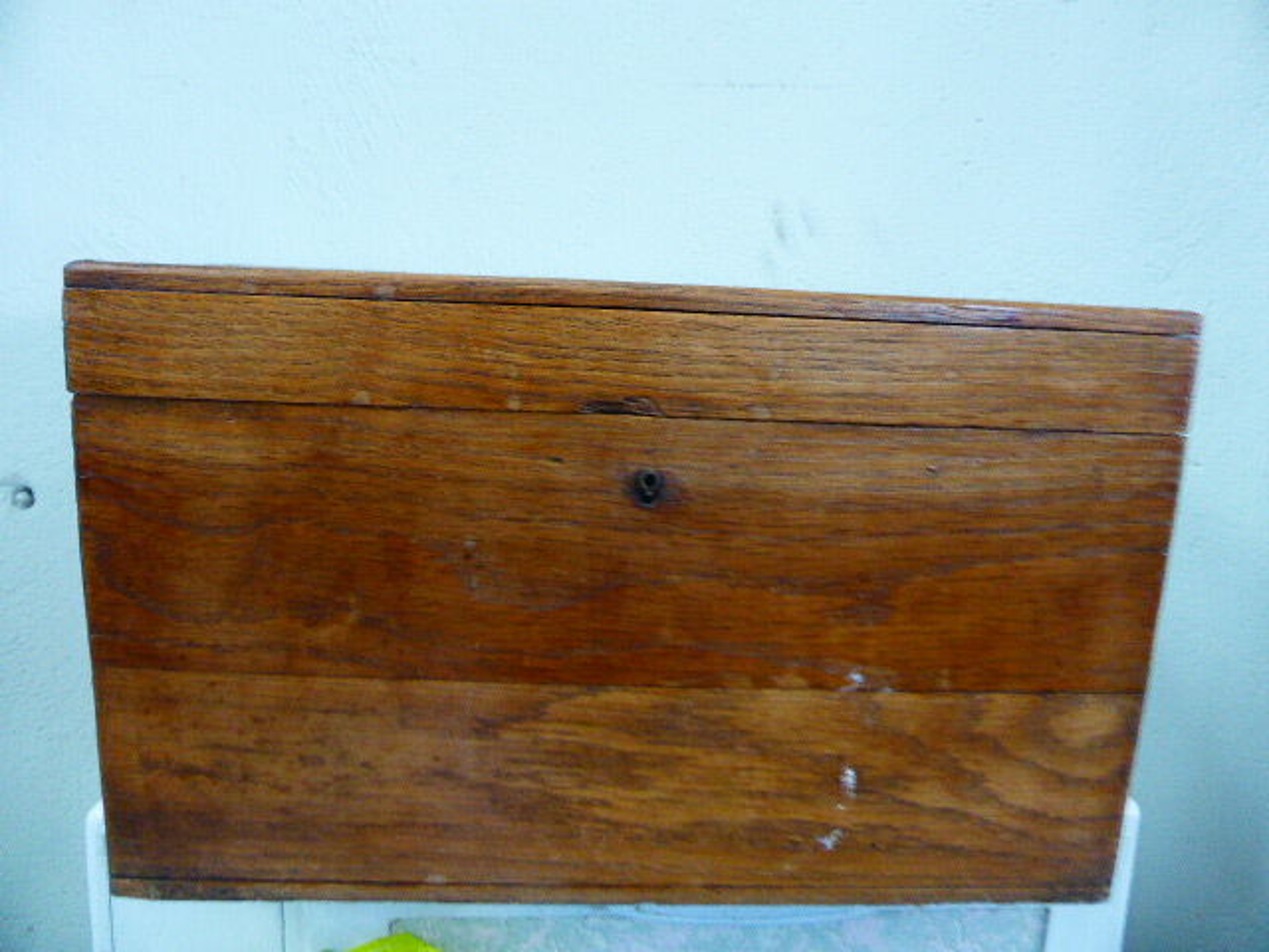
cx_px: 634
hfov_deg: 71.6
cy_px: 476
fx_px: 880
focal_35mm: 24
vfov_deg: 56.8
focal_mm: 4.3
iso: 400
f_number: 3.3
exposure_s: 1/5
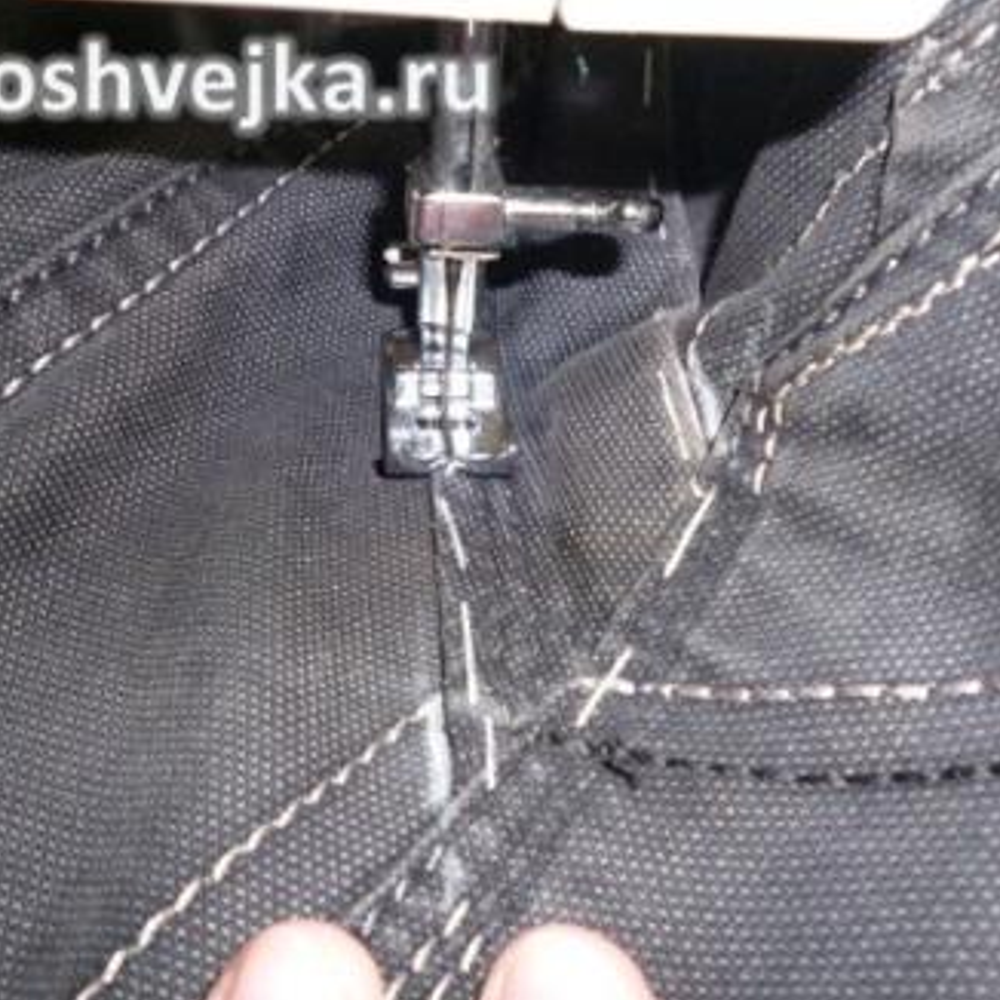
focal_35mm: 34
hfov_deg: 48.4
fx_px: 1111
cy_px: 509
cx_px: 469
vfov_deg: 48.4
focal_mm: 5
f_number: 3.1
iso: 200
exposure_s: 1/60
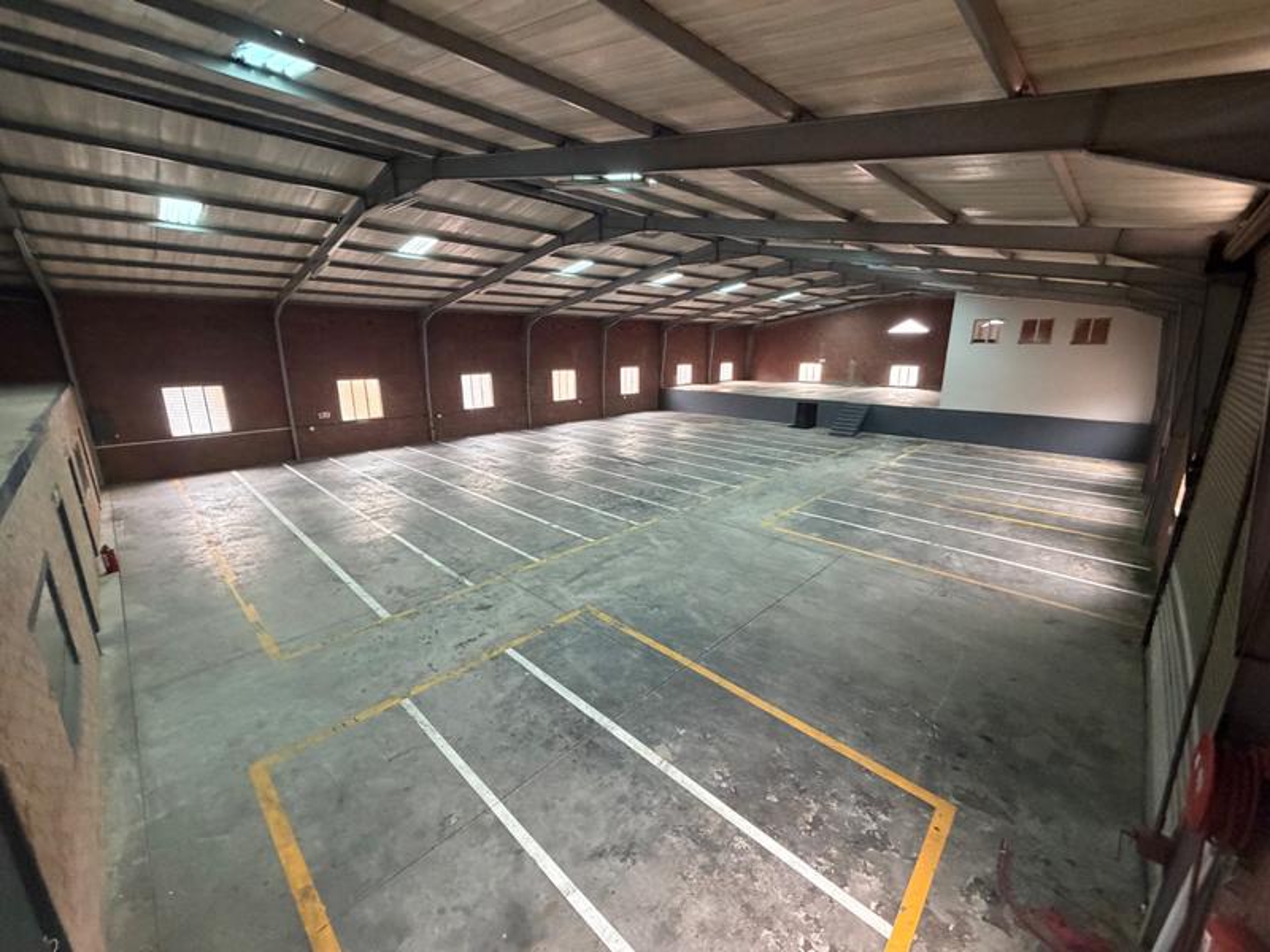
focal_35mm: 14
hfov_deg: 102.1
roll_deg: +2.0
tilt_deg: -10.7
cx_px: 635
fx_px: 514
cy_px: 476
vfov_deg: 85.7
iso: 500
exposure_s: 1/60
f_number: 2.2
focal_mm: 2.22
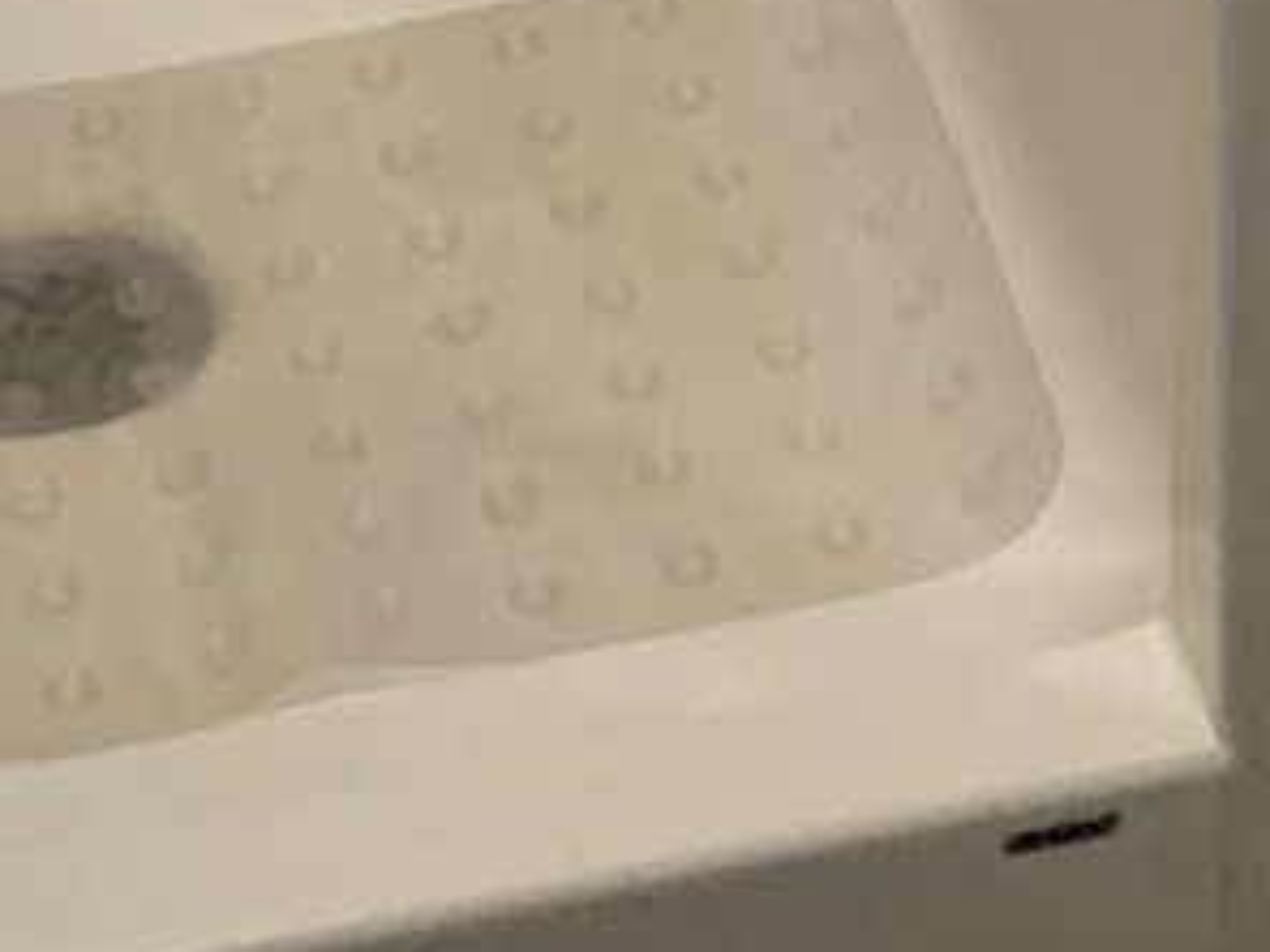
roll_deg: -0.3
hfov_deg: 10.8
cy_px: -1780
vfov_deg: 7.4
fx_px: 6604
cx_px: 1442
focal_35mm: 180
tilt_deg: -19.0
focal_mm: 4.25
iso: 400
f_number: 1.8
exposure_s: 1/30
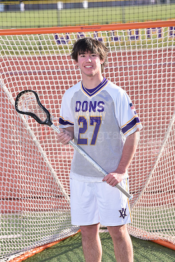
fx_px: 984
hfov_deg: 10.2
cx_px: 88
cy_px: 131
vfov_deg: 15.2
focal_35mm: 135
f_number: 5.6
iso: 125
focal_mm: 135
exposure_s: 1/250
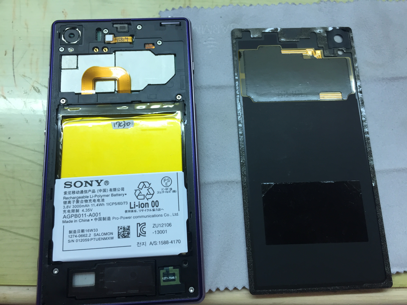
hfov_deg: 61.7
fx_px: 341
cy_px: 152
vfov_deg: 48.2
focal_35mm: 29
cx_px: 204
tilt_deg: -77.0
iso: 32
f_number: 2.2
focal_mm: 4.15
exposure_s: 1/40
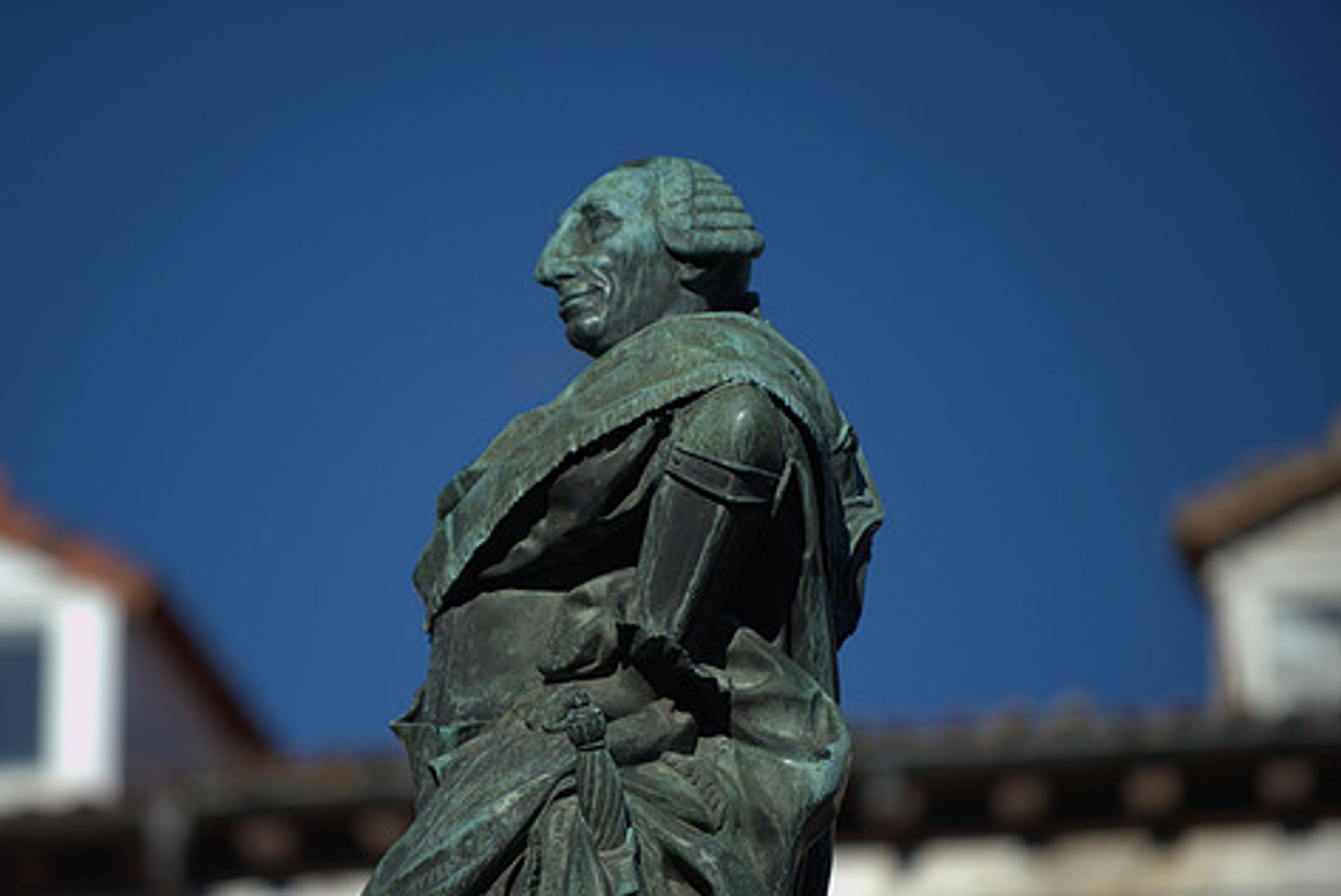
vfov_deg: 5.6
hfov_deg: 8.4
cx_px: 570
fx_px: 9131
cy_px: 515
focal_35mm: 245
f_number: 2.8
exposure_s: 1/8000
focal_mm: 200
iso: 560
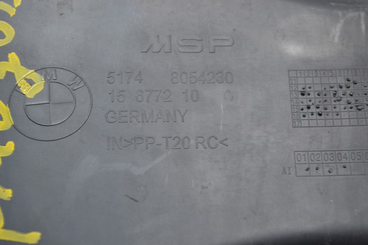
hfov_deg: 24.6
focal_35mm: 82
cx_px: 184
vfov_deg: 16.5
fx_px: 843
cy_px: 122
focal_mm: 55
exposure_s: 1/60
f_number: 5.6
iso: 560
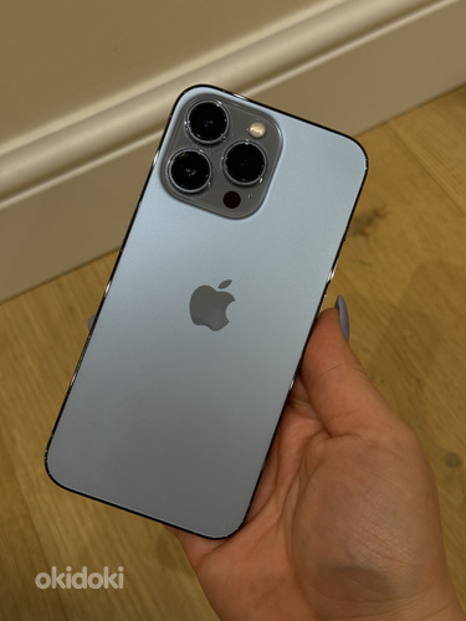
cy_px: 310
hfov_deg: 30.3
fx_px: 862
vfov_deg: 39.7
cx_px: 233
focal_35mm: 48
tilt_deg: -55.4
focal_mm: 6.86
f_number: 1.78
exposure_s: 1/100
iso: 64
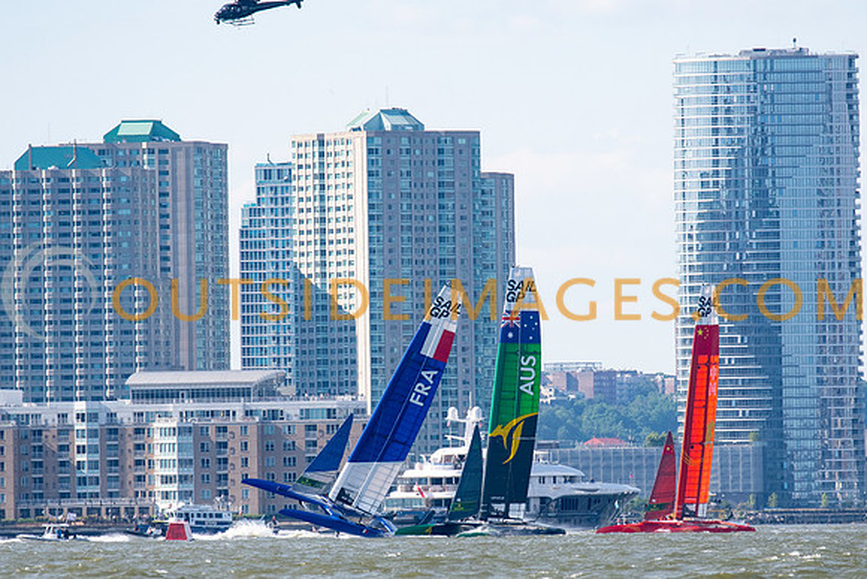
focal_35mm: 565
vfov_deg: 2.4
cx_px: 436
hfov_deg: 3.6
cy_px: 359
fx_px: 13621
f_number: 5
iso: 640
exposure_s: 1/3200
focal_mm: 300
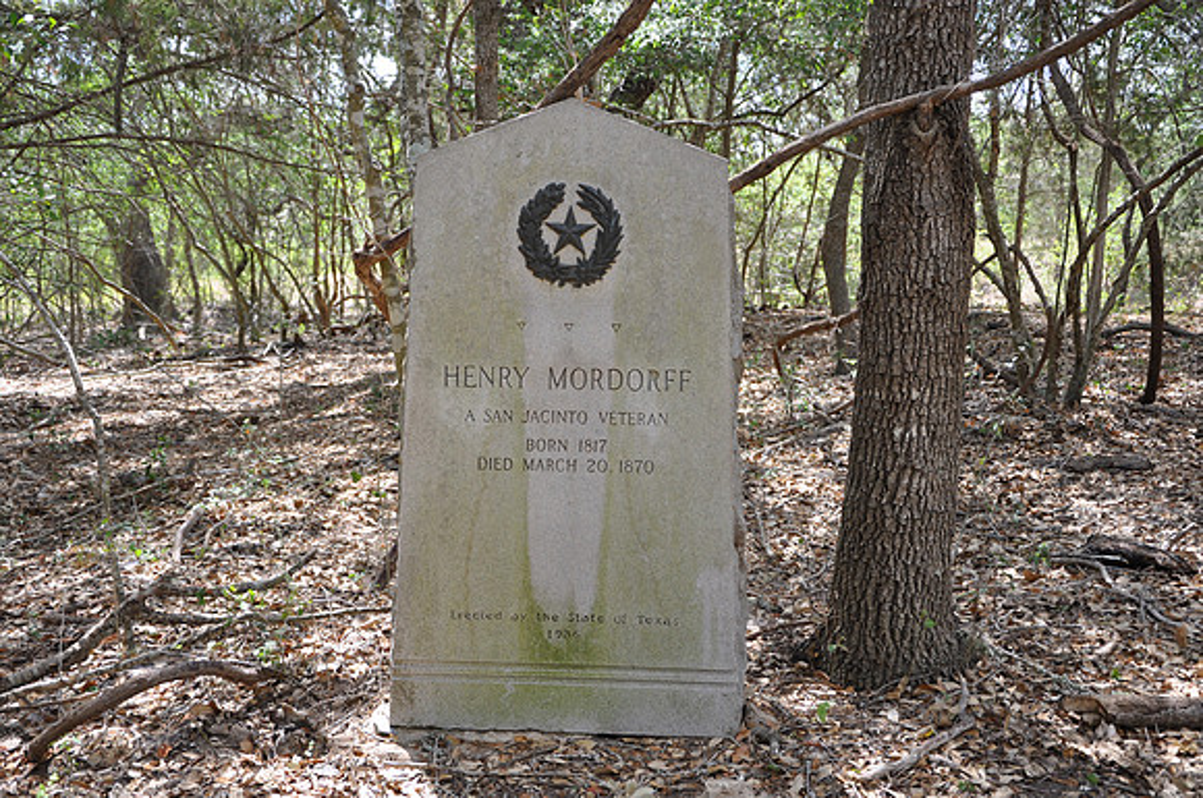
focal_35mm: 48
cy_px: 399
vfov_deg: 28.0
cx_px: 602
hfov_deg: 41.2
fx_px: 1602
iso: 400
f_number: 5
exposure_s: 1/100
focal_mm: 32
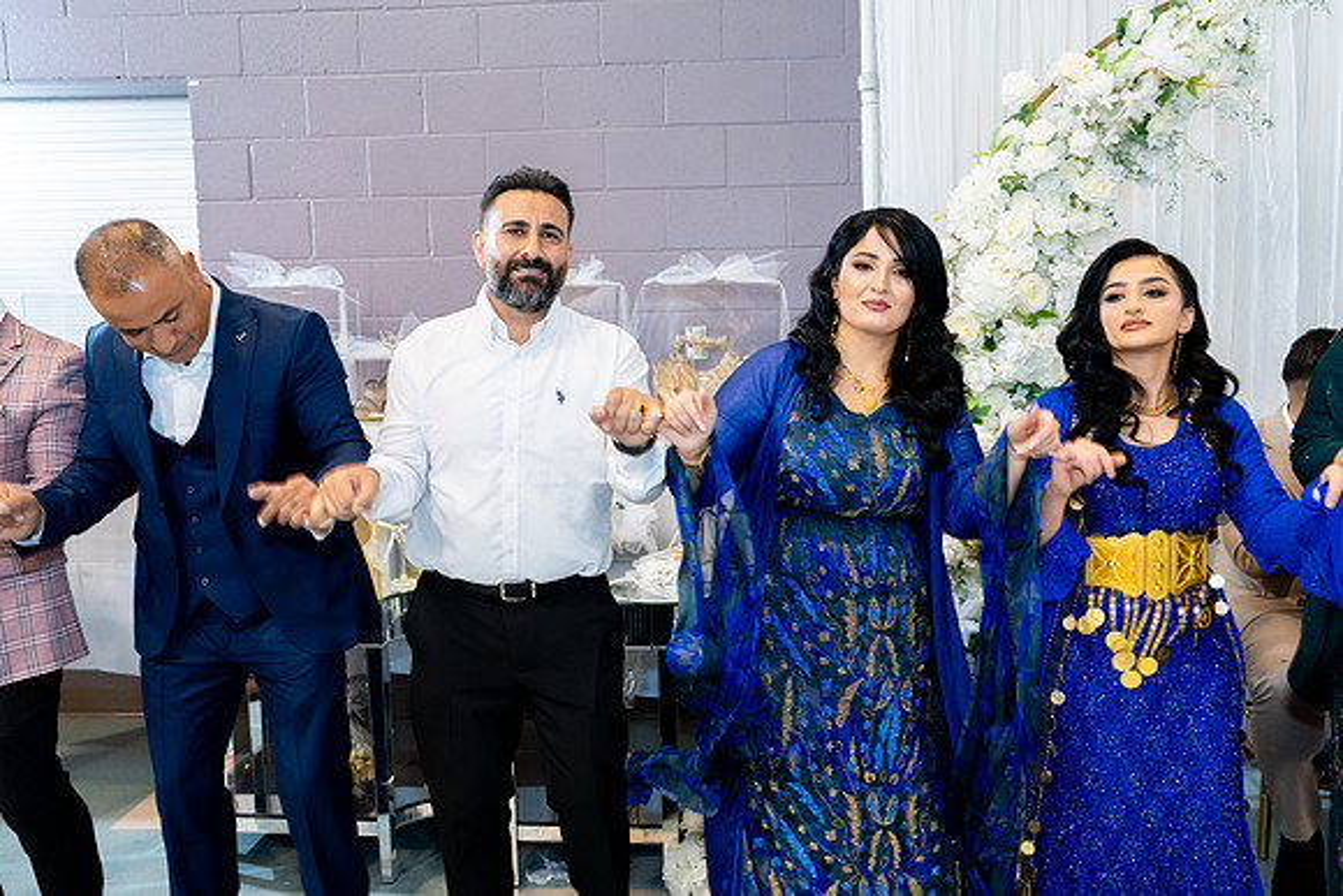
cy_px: 448
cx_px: 672
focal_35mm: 31
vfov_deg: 42.3
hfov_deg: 60.3
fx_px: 1157
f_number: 2.8
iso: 800
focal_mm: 31
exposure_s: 1/160
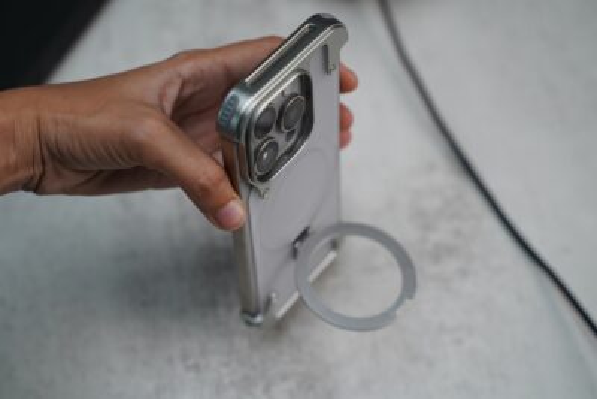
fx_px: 979
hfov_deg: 33.9
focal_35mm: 59
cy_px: 200
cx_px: 298
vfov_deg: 23.0
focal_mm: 59
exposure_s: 1/160
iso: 1250
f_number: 4
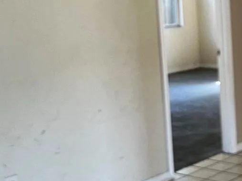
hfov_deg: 21.9
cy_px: 72
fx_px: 573
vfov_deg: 18.0
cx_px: 298
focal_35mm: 82
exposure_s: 1/60
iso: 125
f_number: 1.6
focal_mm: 5.1
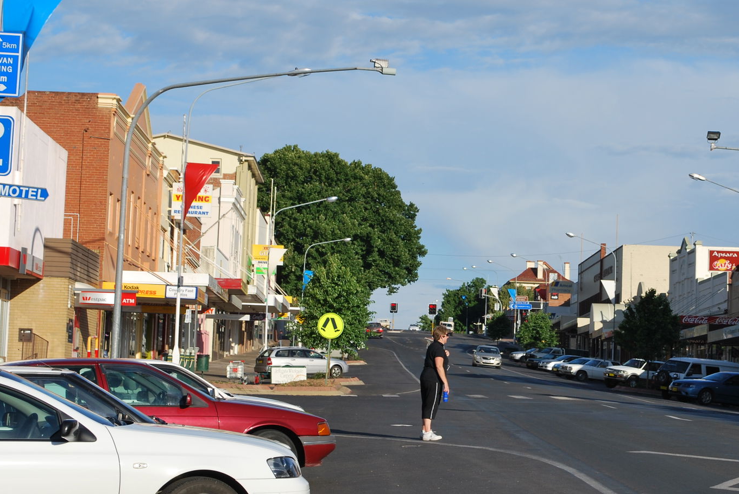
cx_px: 481
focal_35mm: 110
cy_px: 187
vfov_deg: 12.5
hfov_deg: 18.5
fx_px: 2261
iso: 100
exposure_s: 1/250
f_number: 10
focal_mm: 52
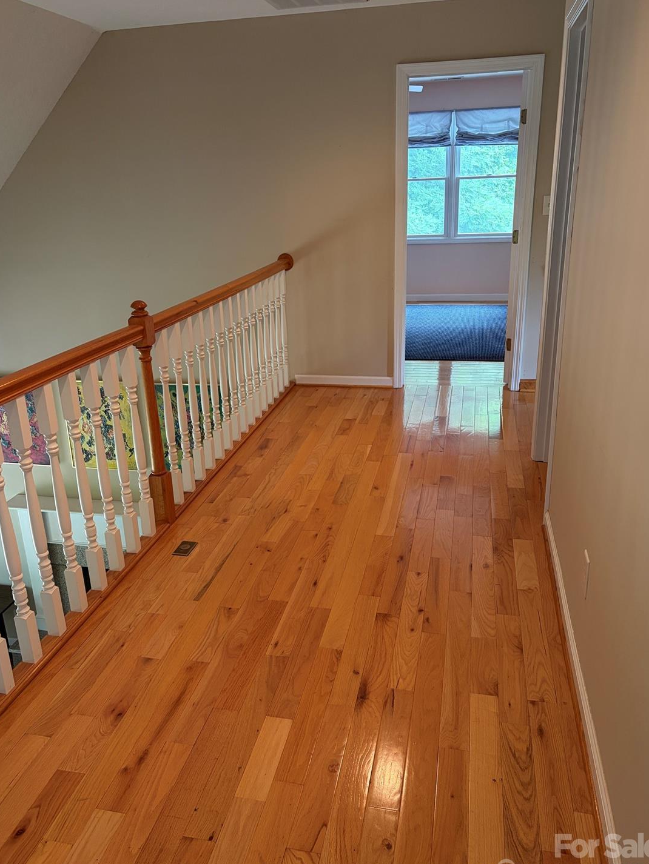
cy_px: 436
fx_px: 700
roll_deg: +1.7
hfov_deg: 49.8
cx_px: 314
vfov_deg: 63.4
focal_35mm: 28
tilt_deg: -19.1
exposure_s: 1/60
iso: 200
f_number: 1.6
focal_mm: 5.96
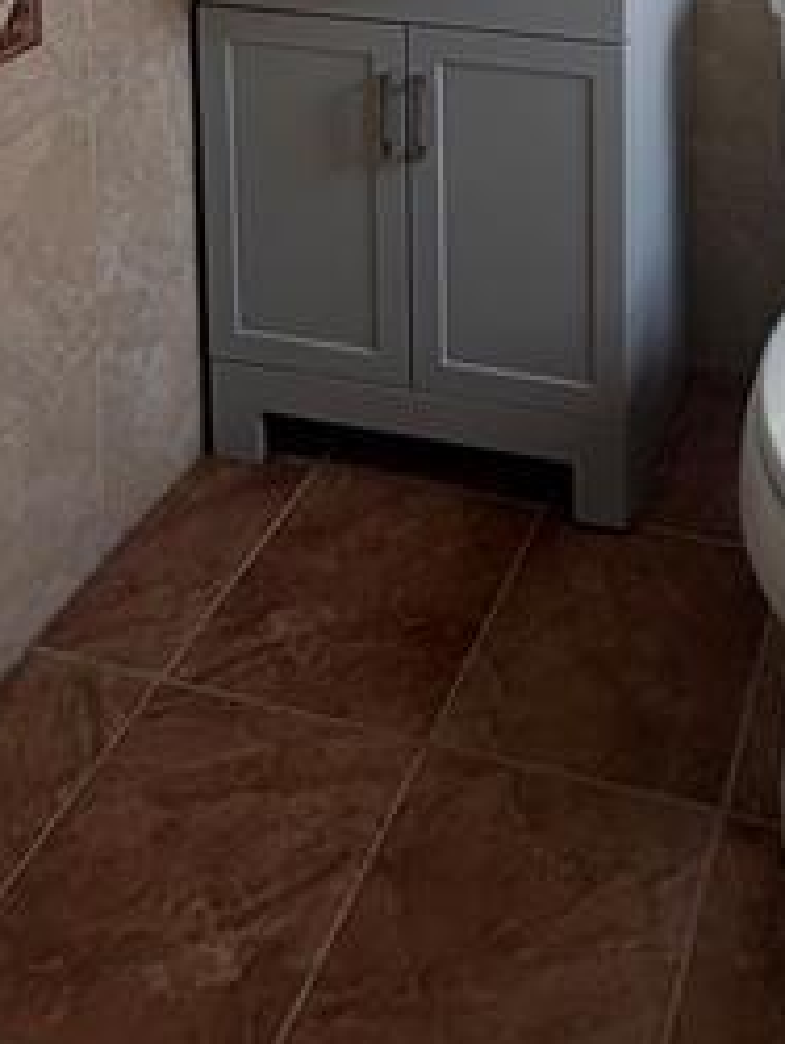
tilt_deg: -5.1
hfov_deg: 31.4
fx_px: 1298
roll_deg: -0.9
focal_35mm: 43
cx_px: 764
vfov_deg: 31.2
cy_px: -388
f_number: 2.2
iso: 40
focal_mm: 2.22
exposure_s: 1/201
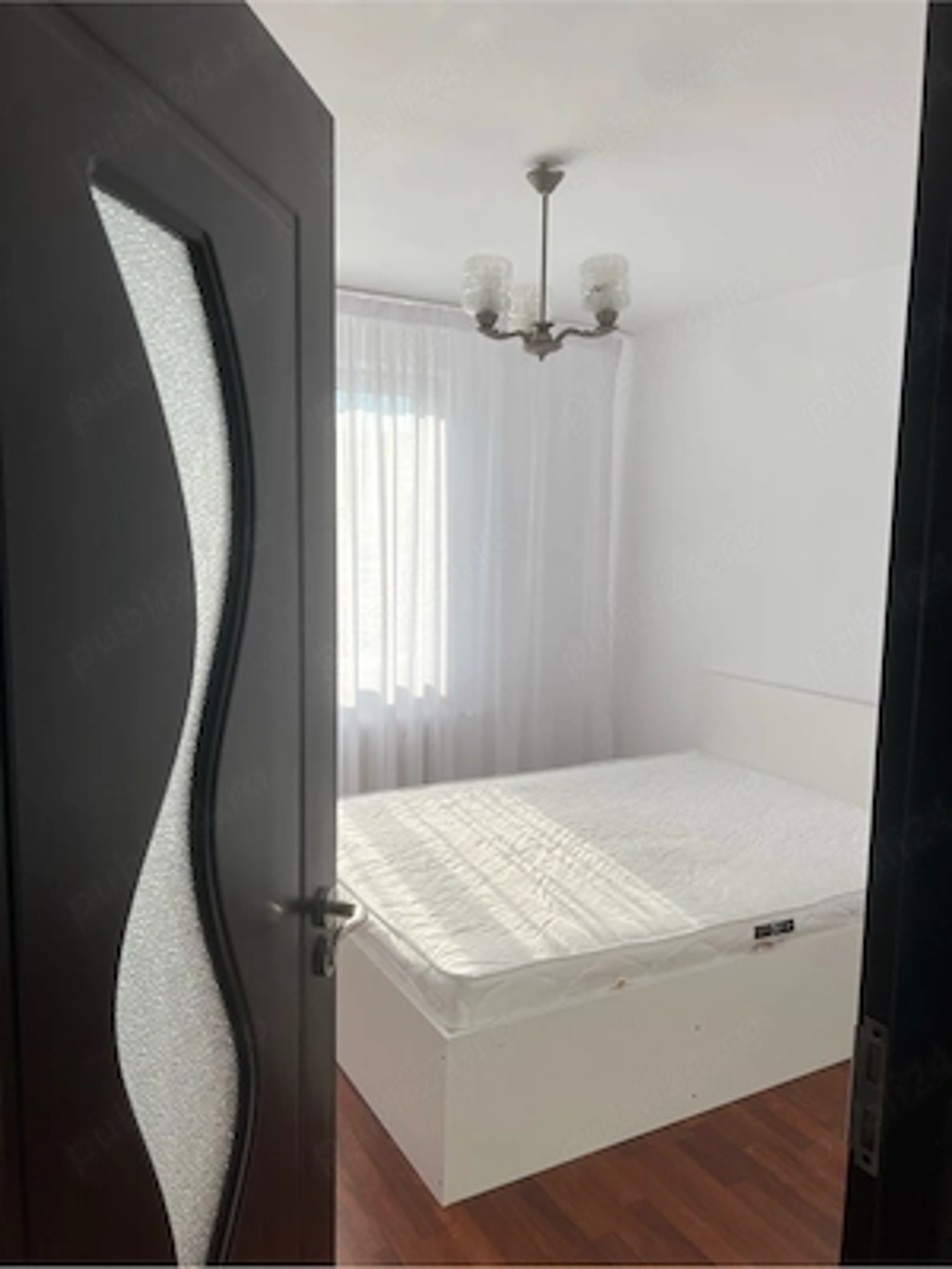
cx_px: 476
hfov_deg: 53.1
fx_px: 953
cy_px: 634
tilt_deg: -6.3
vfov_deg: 67.3
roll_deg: -0.9
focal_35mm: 26
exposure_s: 1/1295
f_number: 1.5
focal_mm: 5.7
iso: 50
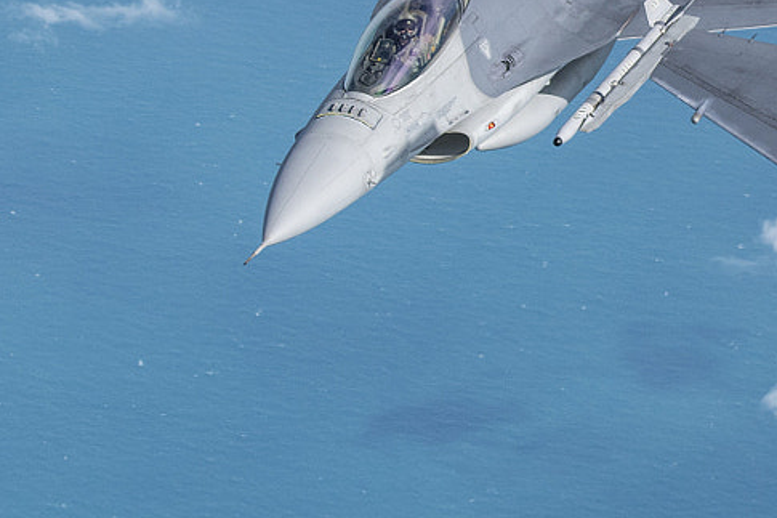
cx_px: 654
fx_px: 5696
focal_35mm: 264
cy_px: 141
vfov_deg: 5.2
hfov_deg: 7.8
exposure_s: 1/1600
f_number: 8
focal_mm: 80
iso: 360
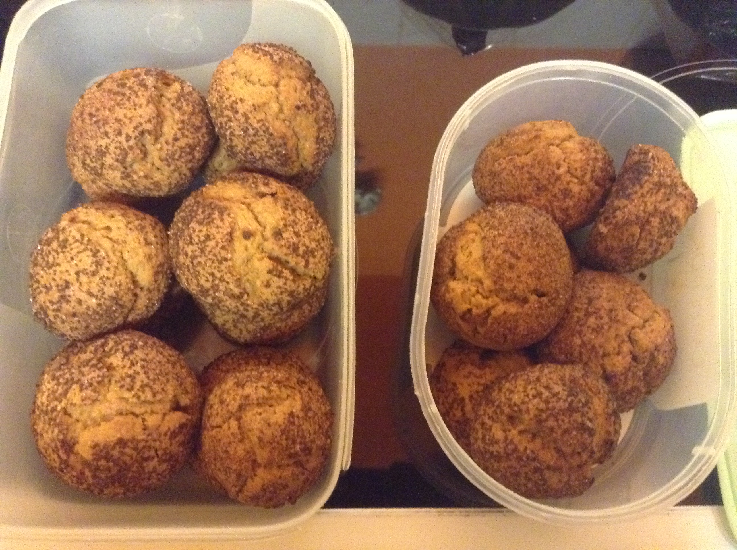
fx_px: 702
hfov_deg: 55.4
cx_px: 368
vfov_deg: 42.8
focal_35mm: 33
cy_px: 275
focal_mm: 3.3
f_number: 2.4
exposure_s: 1/15
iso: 640
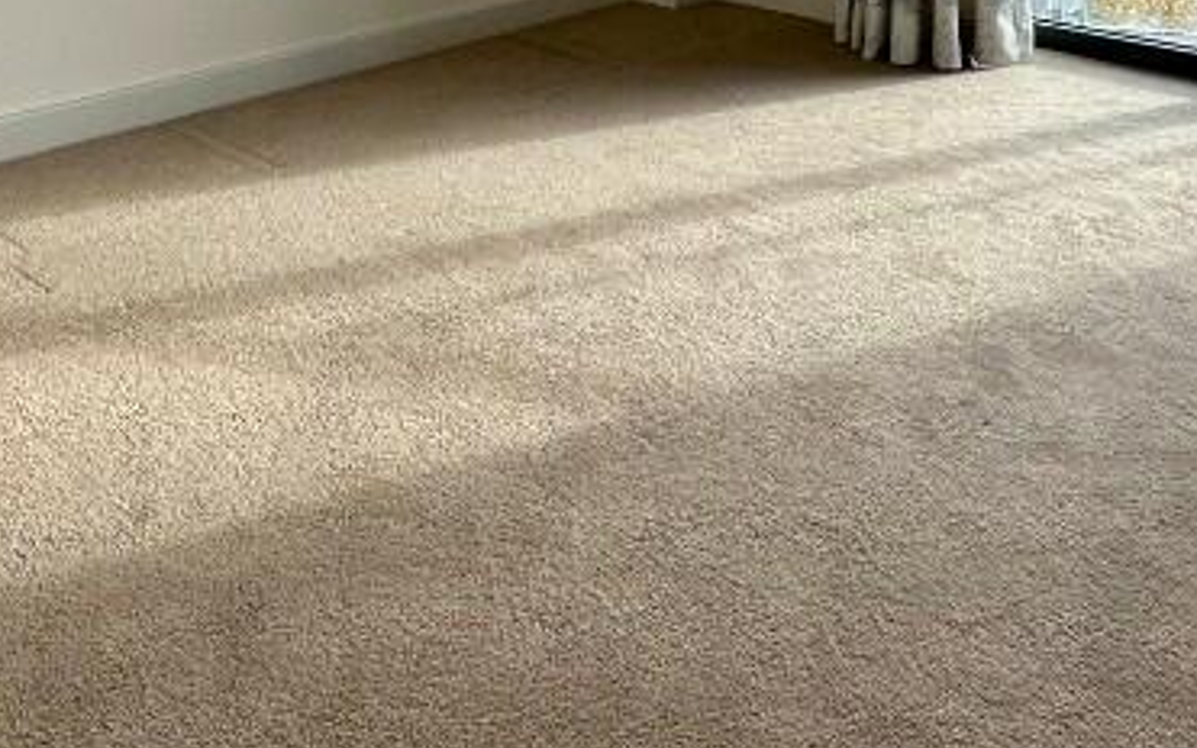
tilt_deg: -2.4
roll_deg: -0.3
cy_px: -248
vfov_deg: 26.2
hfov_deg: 48.0
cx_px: 700
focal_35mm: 41
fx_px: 1338
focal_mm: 2.22
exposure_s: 1/148
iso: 40
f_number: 2.2
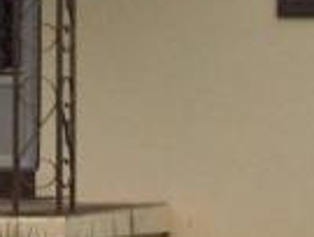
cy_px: -71
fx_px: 2674
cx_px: 22
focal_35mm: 294
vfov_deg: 5.1
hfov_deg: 6.7
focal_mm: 8
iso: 100
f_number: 2.8
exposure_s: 1/735
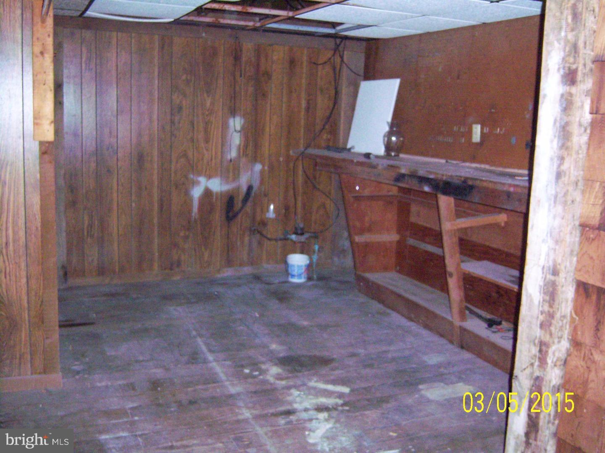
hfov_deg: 51.4
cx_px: 302
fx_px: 629
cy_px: 226
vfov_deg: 39.7
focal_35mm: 36
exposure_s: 1/60
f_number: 2.8
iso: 800
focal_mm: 7.5
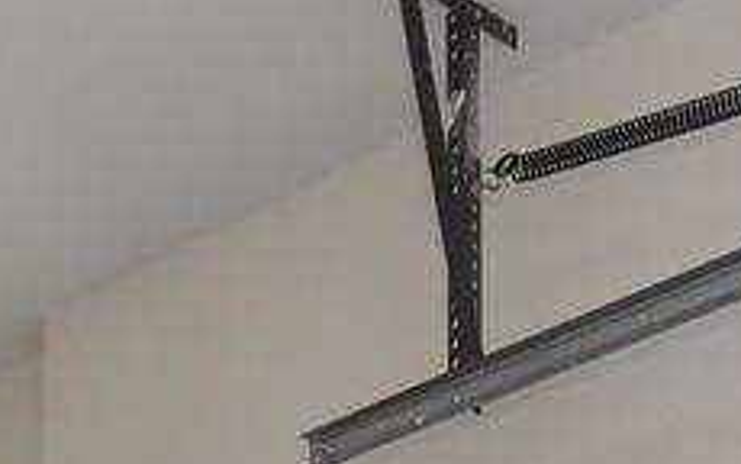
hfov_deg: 17.9
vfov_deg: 9.0
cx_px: 116
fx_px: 2324
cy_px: 1437
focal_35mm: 115
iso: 800
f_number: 7.1
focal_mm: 12
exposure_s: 1/160
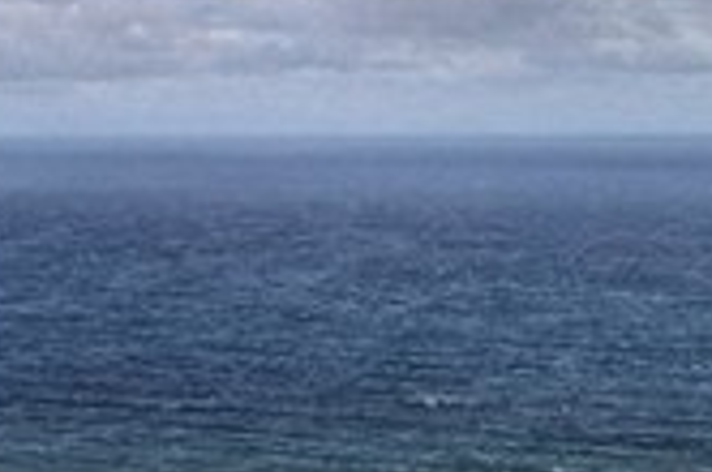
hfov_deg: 13.0
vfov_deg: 12.3
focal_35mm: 111
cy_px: 159
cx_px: -1094
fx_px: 2191
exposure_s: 1/1000
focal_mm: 12
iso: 160
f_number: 7.1
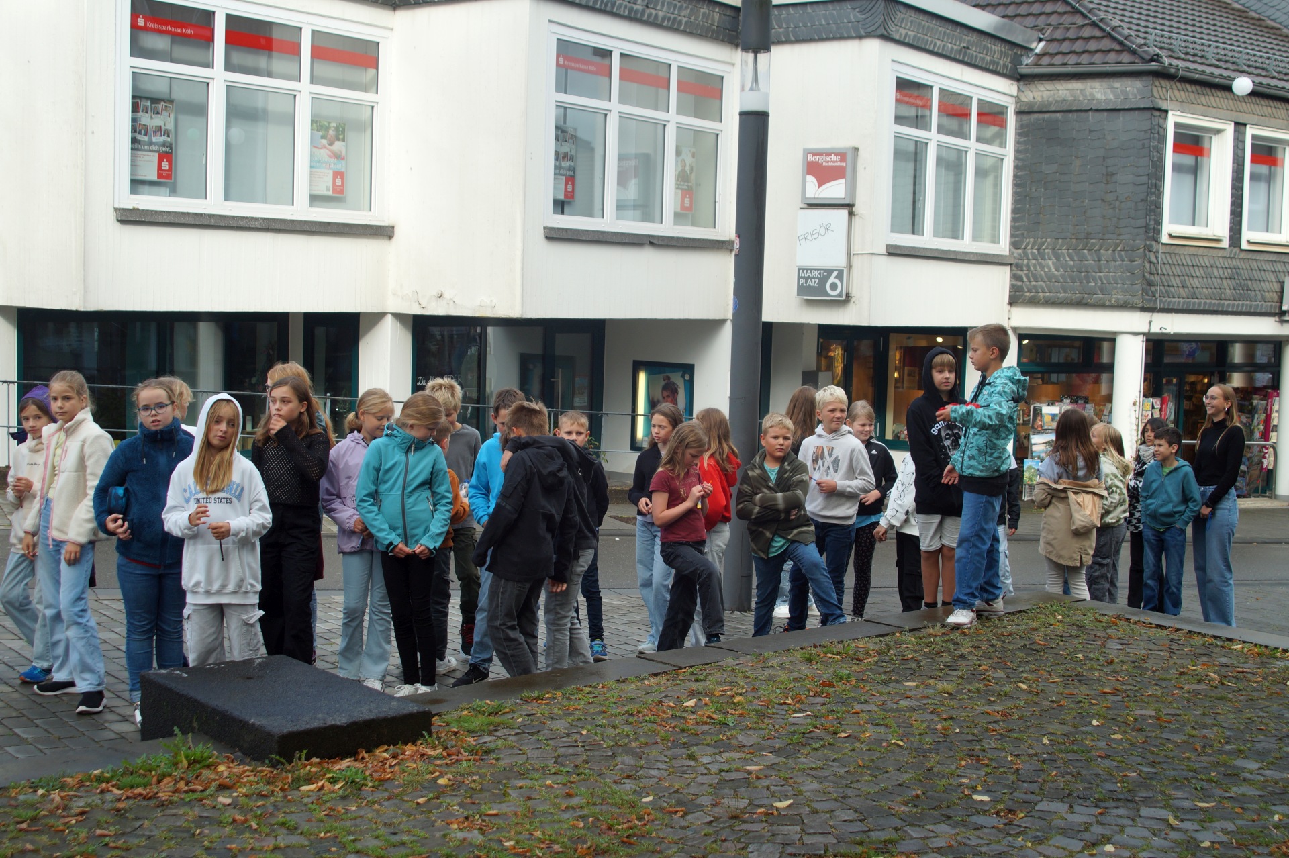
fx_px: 1503
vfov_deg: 31.9
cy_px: 429
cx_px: 644
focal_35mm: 42
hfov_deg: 46.4
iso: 100
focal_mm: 28
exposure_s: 1/125
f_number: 5.6
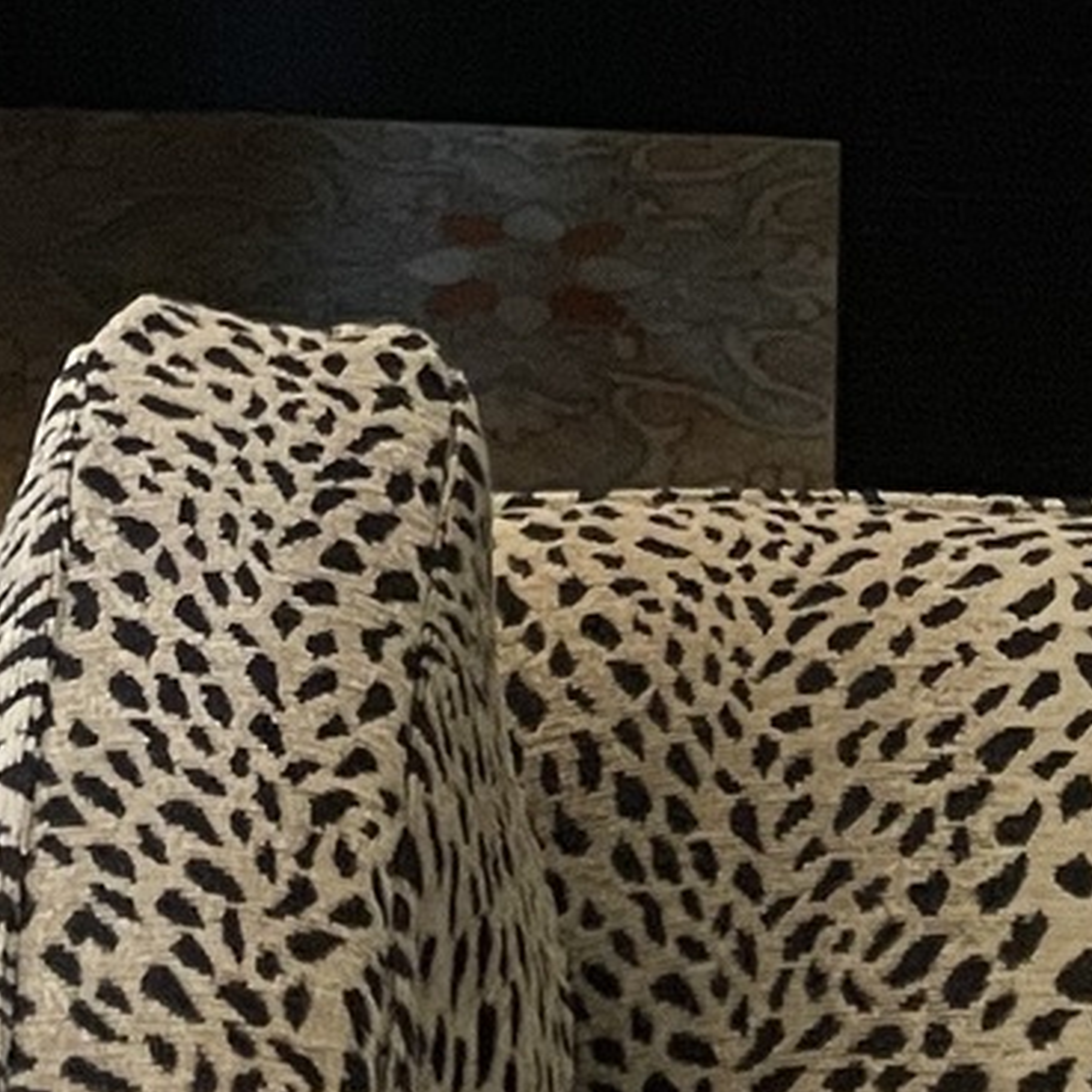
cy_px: -1887
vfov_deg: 9.9
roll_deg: +0.6
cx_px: 528
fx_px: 5139
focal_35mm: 144
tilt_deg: -12.4
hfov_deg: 12.1
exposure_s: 1/60
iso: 200
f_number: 1.6
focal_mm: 4.2
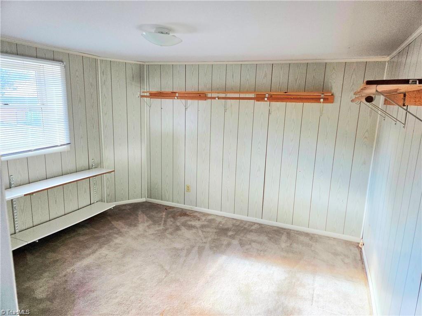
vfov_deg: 58.9
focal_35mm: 23
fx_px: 280
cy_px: 158
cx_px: 211
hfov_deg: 73.9
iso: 200
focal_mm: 5.4
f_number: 1.8
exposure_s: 1/120
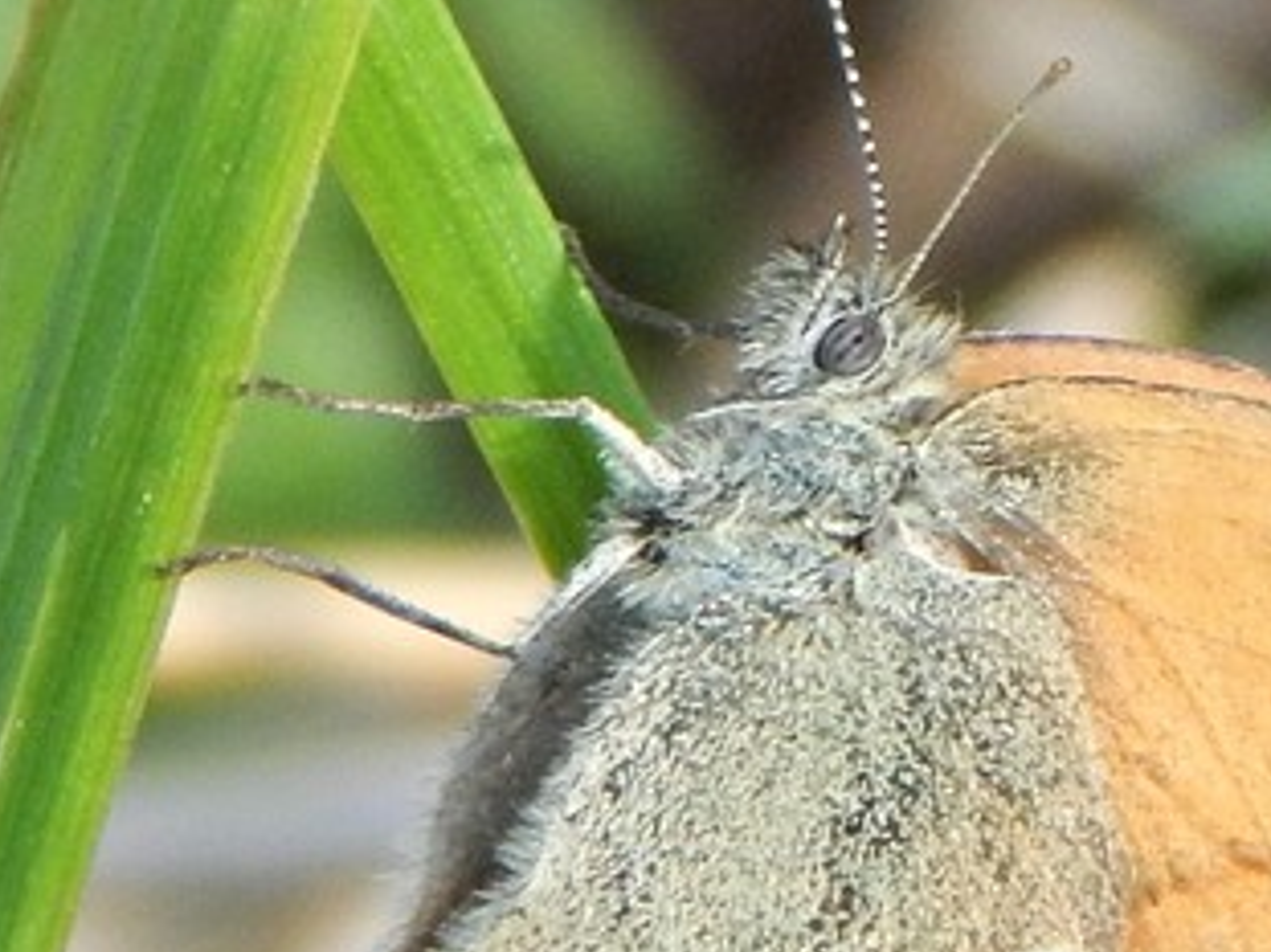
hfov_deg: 2.9
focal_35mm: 686
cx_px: 938
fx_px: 25178
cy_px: 650
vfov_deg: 2.2
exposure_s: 1/250
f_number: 5.6
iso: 220
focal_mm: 44.9
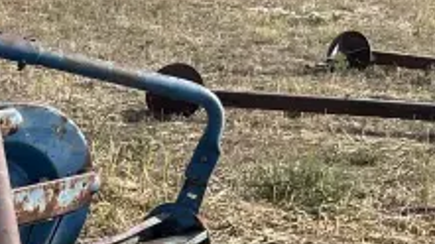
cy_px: 604
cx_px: -358
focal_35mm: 123
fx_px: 1418
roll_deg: +0.2
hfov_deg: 15.0
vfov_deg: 8.8
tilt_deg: -27.7
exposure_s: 1/2203
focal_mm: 5.1
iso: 32
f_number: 1.6
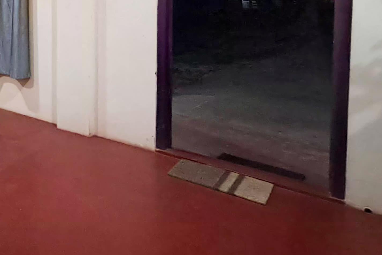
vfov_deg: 32.3
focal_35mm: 38
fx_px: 403
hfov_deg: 41.4
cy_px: 1
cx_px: -29
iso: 320
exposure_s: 1/25
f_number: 2.2
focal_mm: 1.64
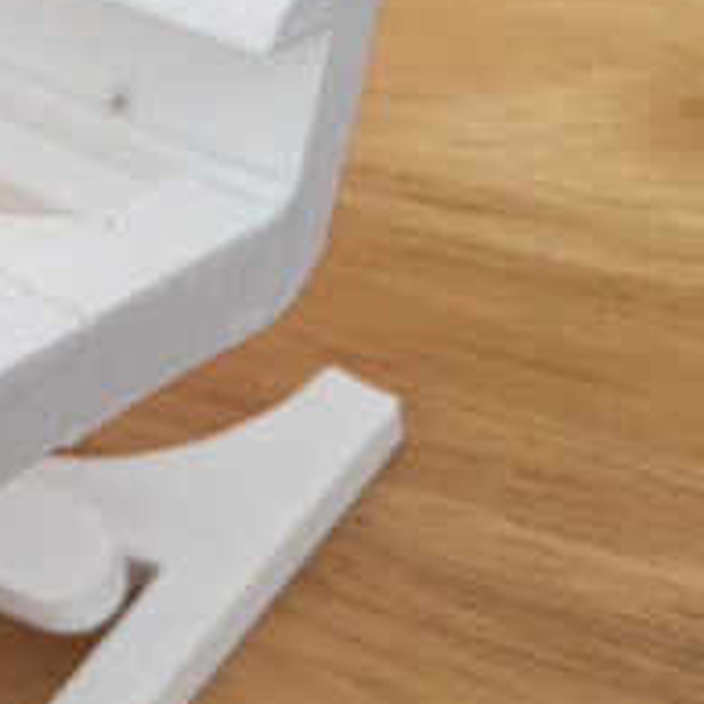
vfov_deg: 20.6
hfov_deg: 18.3
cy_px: 267
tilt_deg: -51.7
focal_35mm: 84
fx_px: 1933
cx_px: -361
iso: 200
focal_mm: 4.15
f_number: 2.2
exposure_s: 1/30
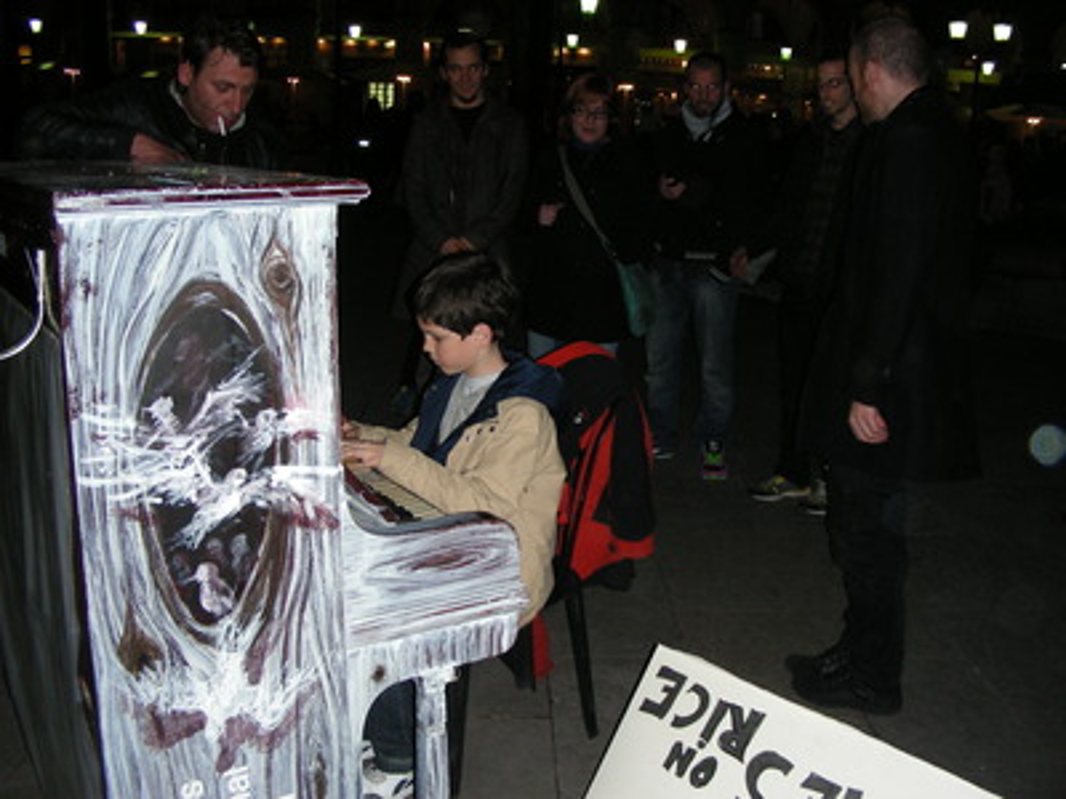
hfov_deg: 49.0
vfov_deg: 37.7
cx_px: 533
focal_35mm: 38
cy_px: 400
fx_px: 1170
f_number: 3.5
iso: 125
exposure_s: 1/60
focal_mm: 6.3
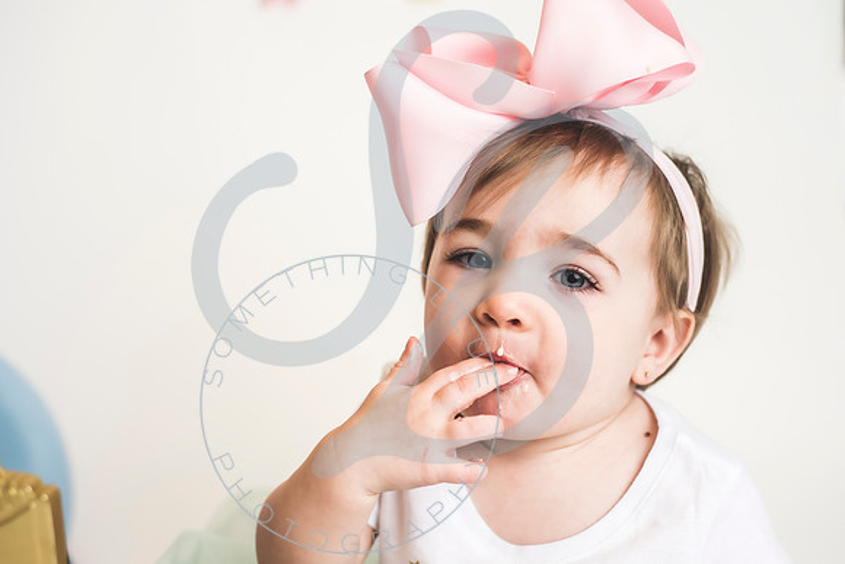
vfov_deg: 27.0
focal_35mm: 50
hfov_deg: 39.6
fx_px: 1174
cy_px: 282
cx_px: 422
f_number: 2.8
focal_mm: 50
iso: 200
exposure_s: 1/160
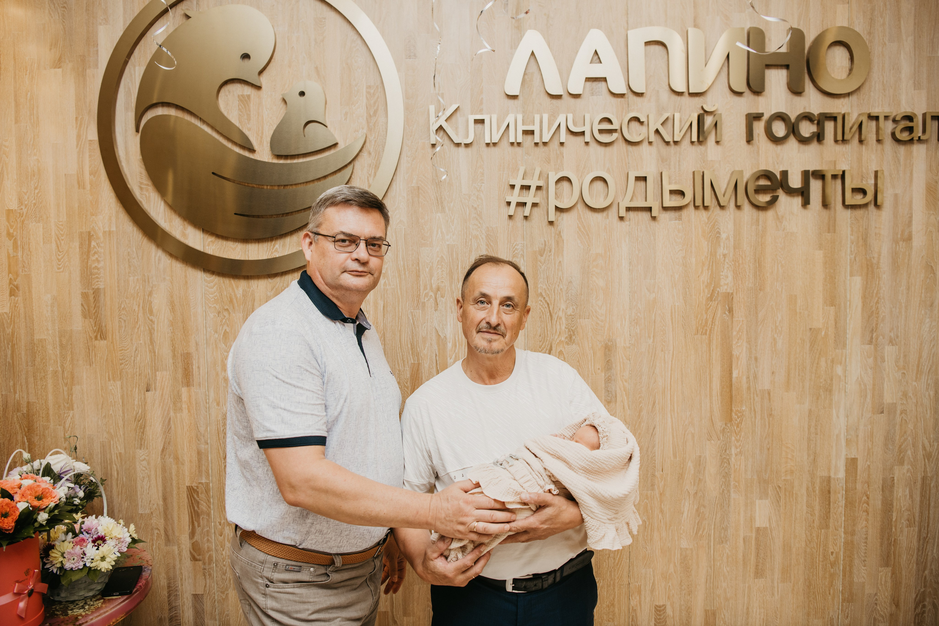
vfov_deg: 46.4
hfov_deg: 65.5
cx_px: 470
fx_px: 730
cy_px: 313
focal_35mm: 28
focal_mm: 28
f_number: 4
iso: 200
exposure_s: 1/160
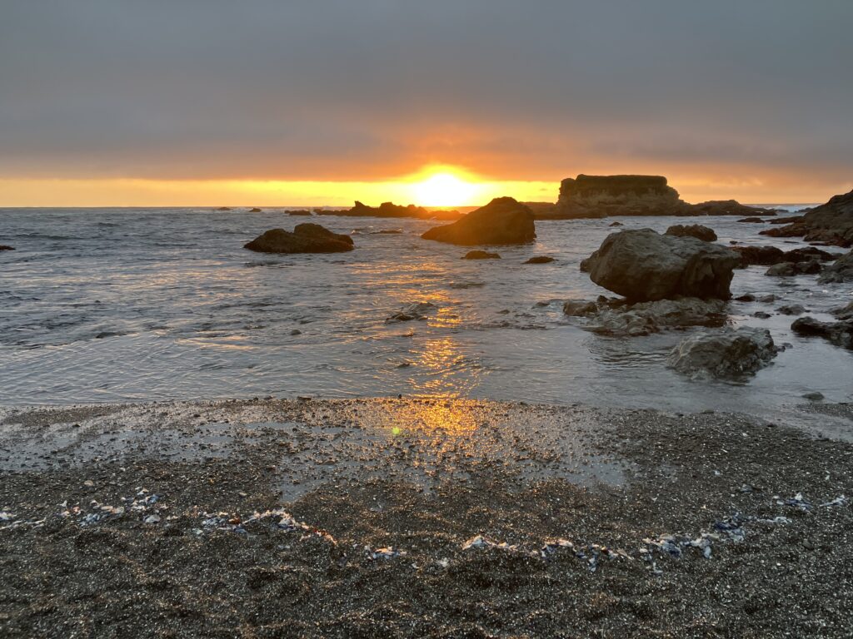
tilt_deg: -8.4
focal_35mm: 28
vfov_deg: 49.7
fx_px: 690
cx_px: 426
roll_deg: -0.7
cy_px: 320
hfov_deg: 63.4
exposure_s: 1/121
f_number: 1.8
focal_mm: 3.99
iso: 64
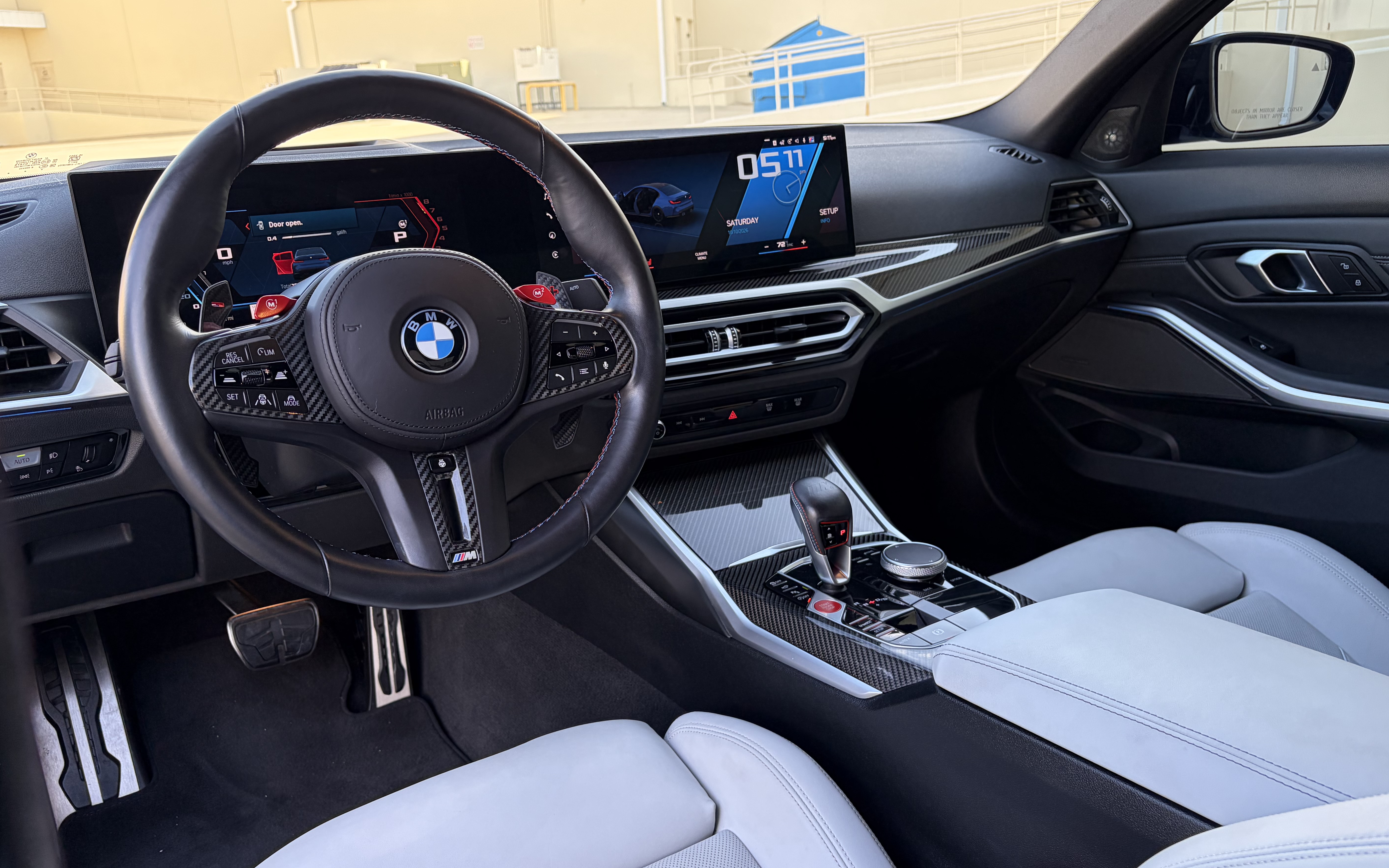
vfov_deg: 44.5
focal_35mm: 28
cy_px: 441
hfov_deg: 66.5
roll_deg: +3.1
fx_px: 1060
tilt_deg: -17.7
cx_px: 689
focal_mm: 5.96
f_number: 1.6
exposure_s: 1/209
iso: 125
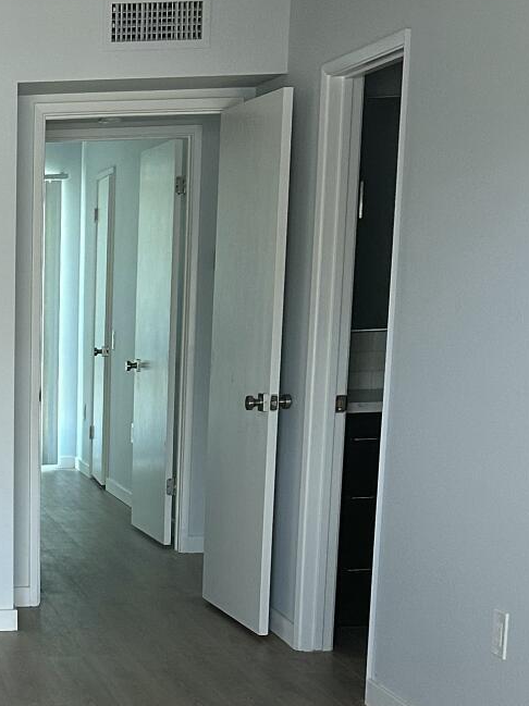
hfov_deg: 18.5
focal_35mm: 74
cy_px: 636
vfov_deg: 25.5
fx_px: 1509
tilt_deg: -12.3
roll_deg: +1.5
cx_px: -165
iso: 250
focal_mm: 6.86
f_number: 1.78
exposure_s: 1/101
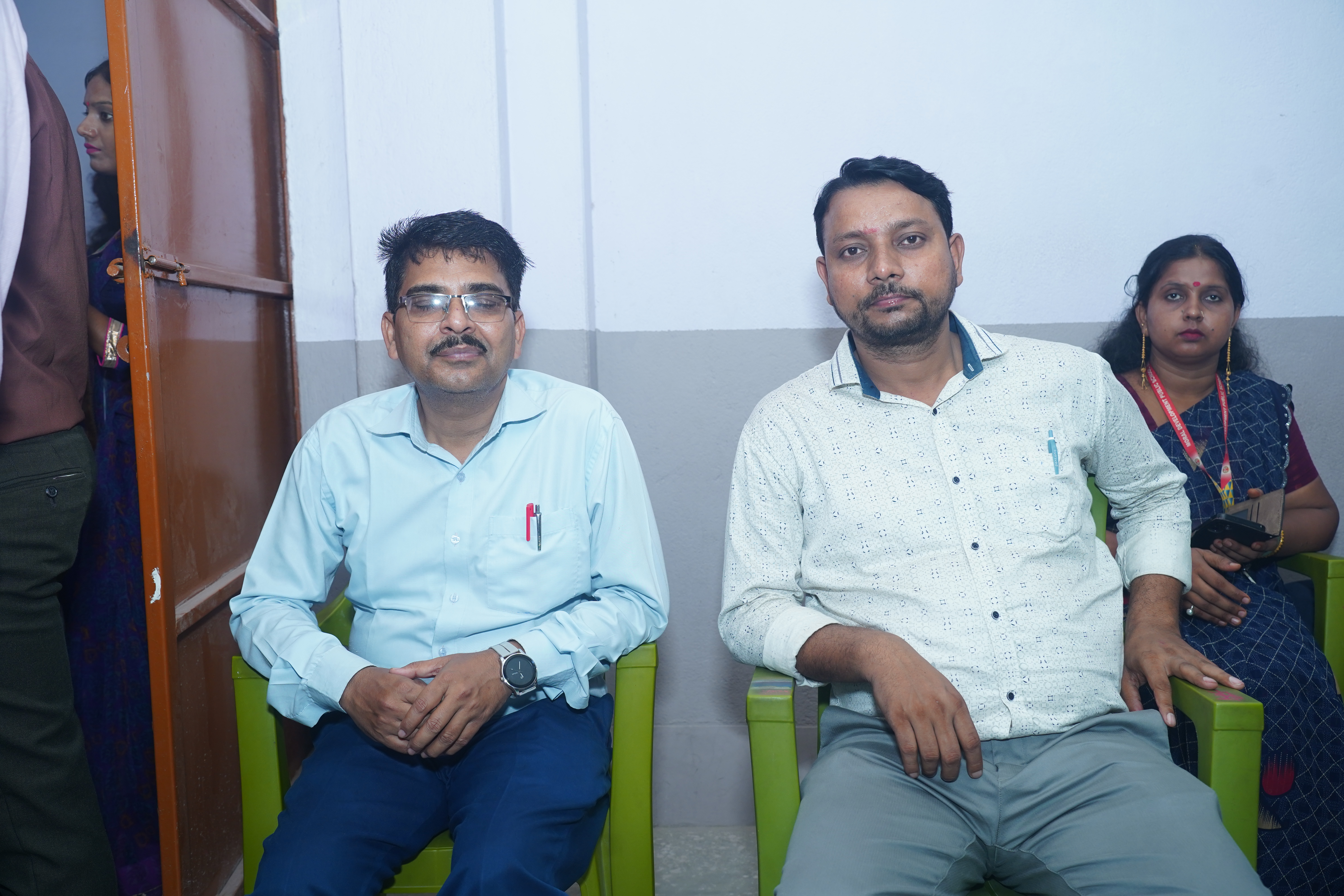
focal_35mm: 34
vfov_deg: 38.9
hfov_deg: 55.8
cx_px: 672
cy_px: 448
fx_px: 1269
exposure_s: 1/160
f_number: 5
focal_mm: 34
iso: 800
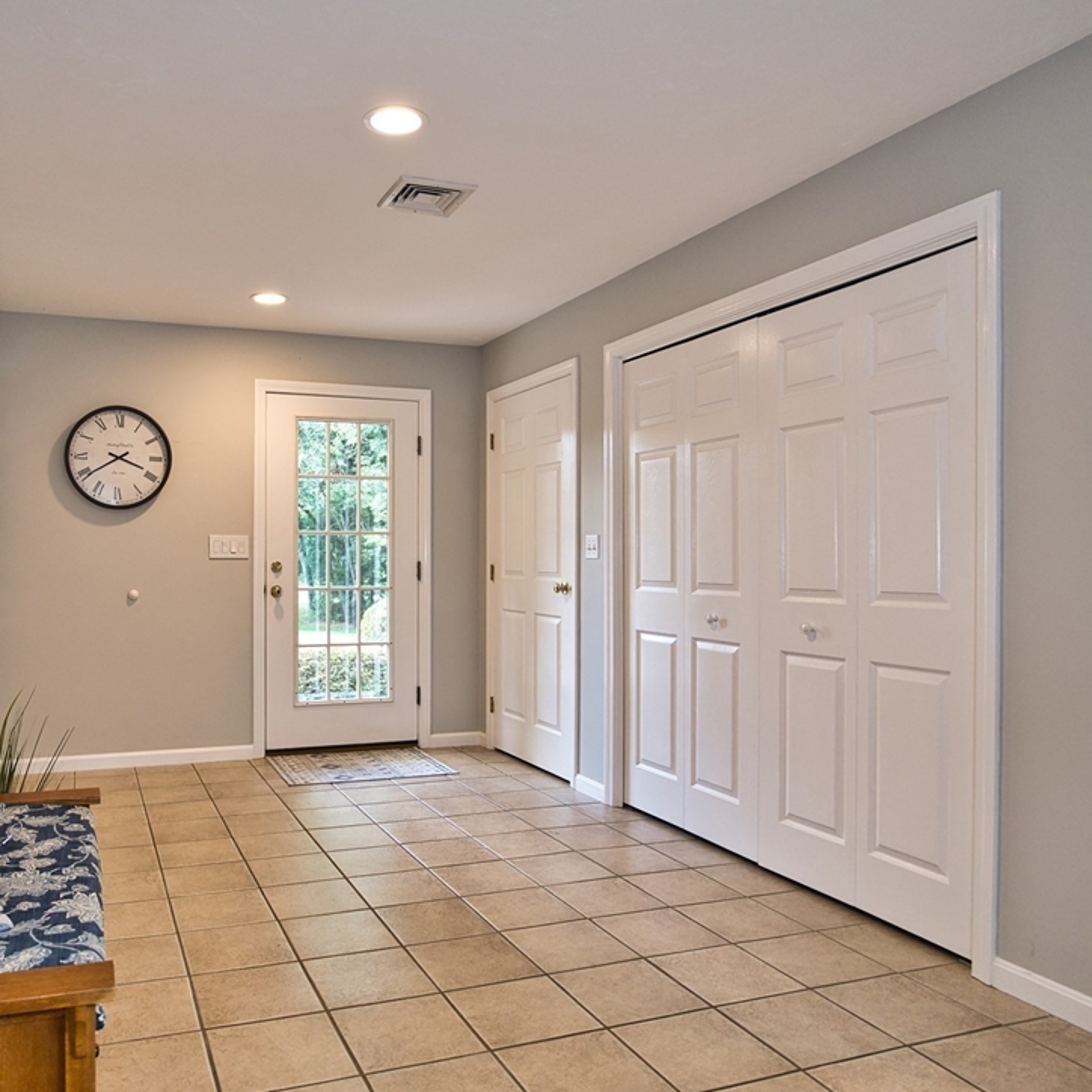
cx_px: 402
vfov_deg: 62.9
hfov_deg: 62.0
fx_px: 892
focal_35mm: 25
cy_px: 549
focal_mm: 10
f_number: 1.7
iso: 100
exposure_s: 1/100
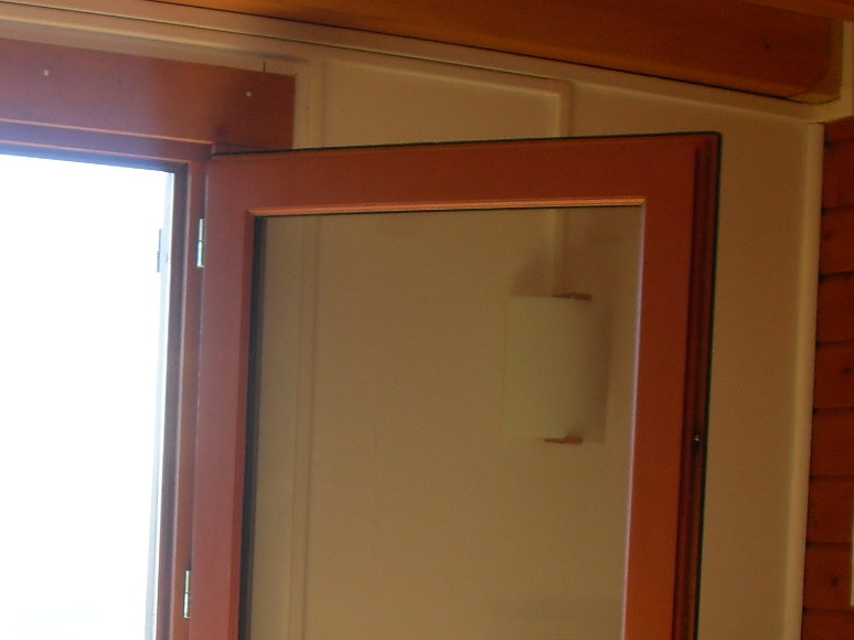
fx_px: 2220
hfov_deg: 21.8
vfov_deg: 15.8
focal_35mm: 90
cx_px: 428
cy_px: 753
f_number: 2.8
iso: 80
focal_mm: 6.3
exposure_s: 1/180
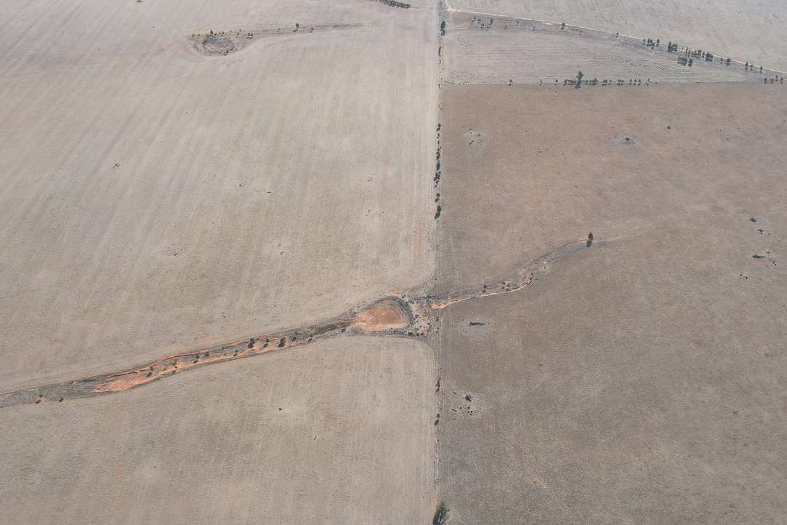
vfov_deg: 34.2
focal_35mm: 39
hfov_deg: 49.4
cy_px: 233
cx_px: 442
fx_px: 853
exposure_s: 1/1000
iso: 100
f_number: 2.8
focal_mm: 8.38
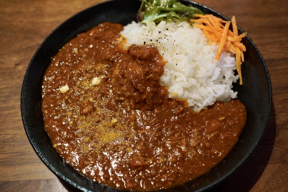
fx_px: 288
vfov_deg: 36.9
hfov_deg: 53.1
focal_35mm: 36
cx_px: 144
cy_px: 96
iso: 1000
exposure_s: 1/40
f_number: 2.8
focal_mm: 24
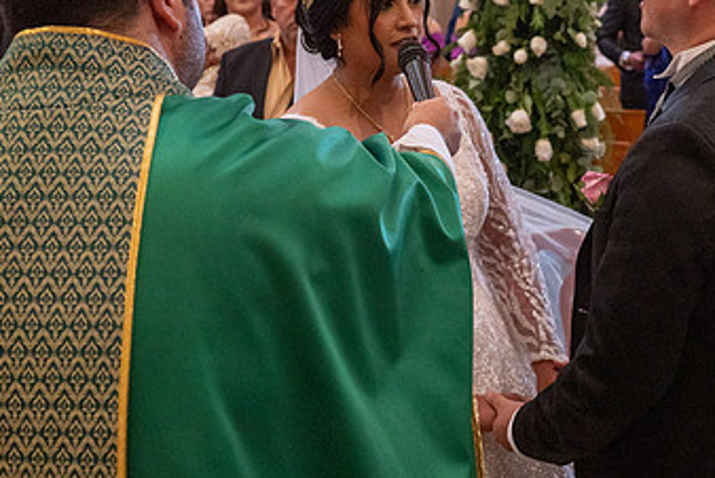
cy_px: 139
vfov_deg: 22.5
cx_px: 476
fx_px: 1193
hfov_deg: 33.1
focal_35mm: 60
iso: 2500
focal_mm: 35
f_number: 5
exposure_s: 1/100
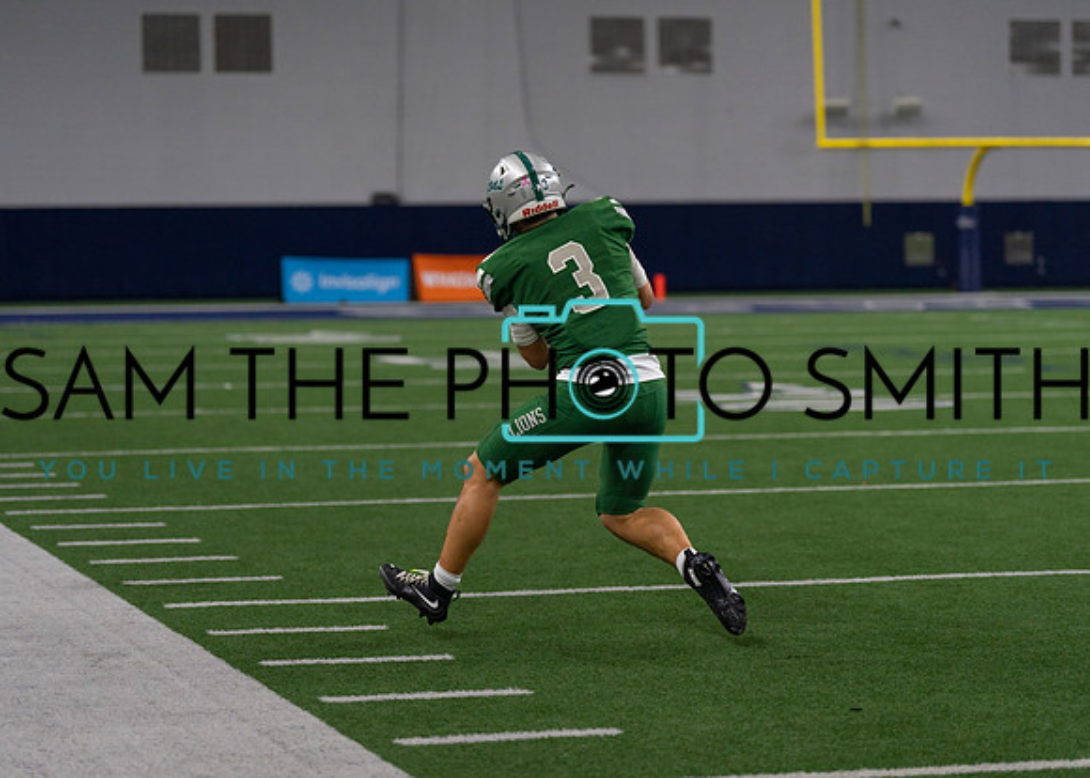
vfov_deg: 12.7
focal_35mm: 113
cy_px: 389
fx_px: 3502
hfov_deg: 17.7
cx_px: 545
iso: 1600
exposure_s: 1/1250
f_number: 2.8
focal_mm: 108
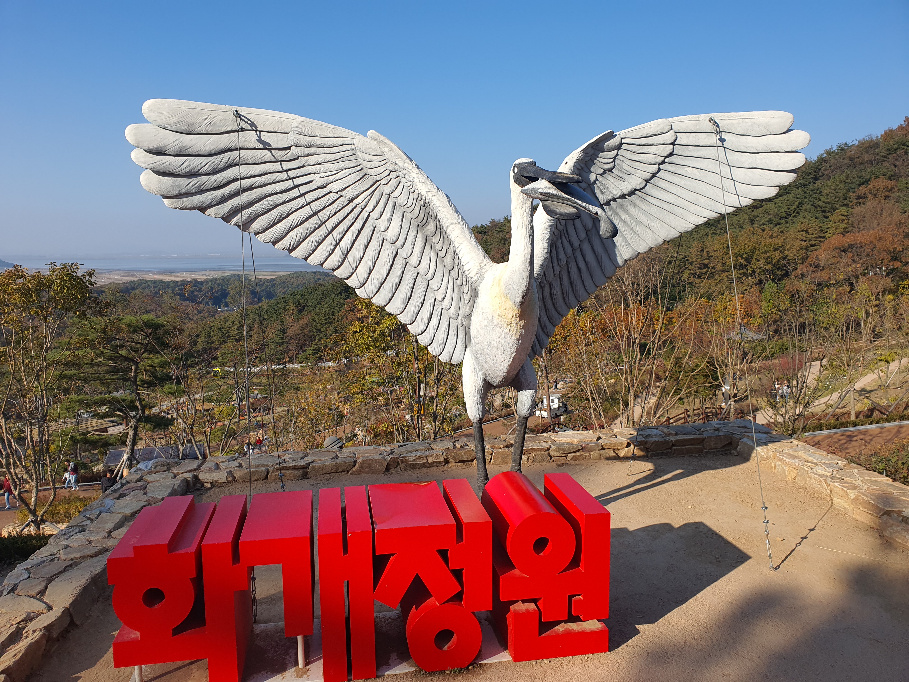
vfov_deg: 53.1
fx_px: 683
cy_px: 341
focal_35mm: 26
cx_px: 454
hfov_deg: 67.3
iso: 50
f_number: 2.4
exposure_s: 1/1900
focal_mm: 4.3
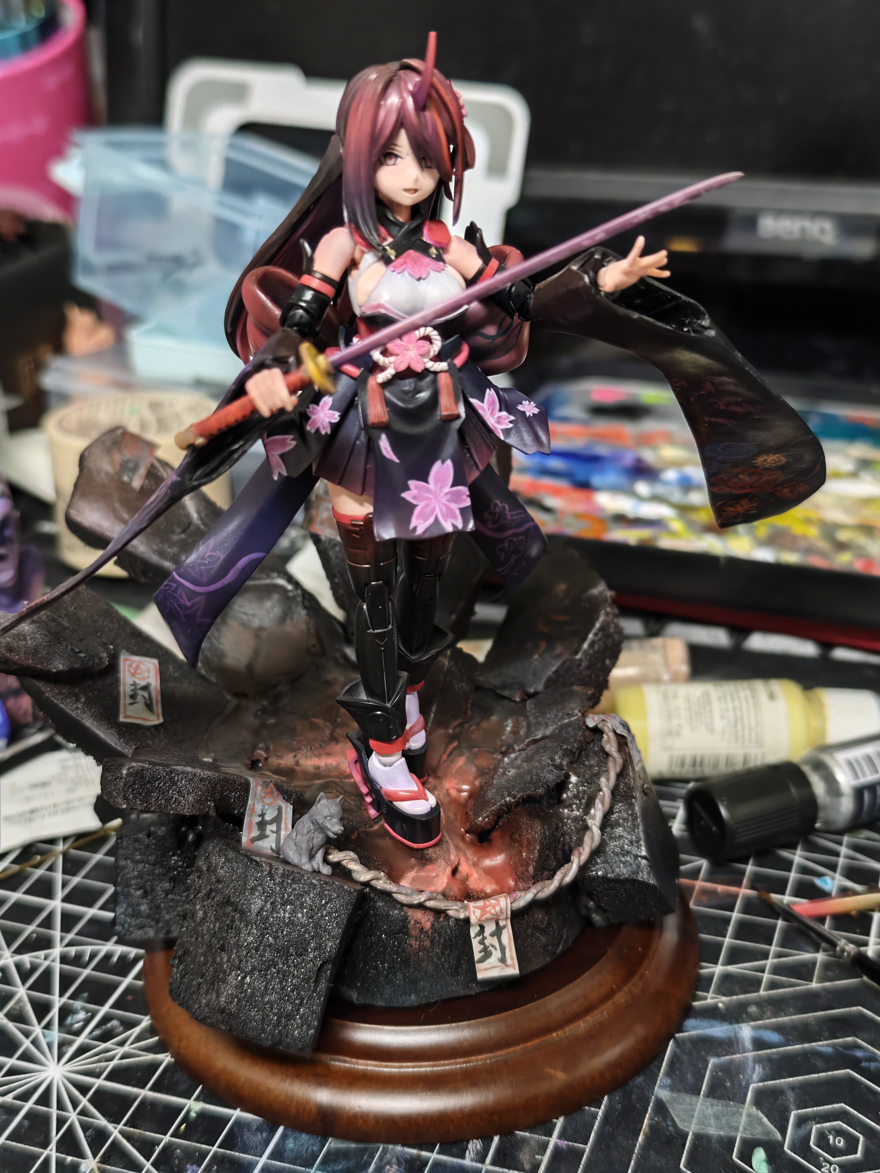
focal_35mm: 46
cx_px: 440
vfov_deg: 41.2
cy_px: 586
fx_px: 1559
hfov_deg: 31.5
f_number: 1.63
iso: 1600
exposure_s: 1/40
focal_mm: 8.72
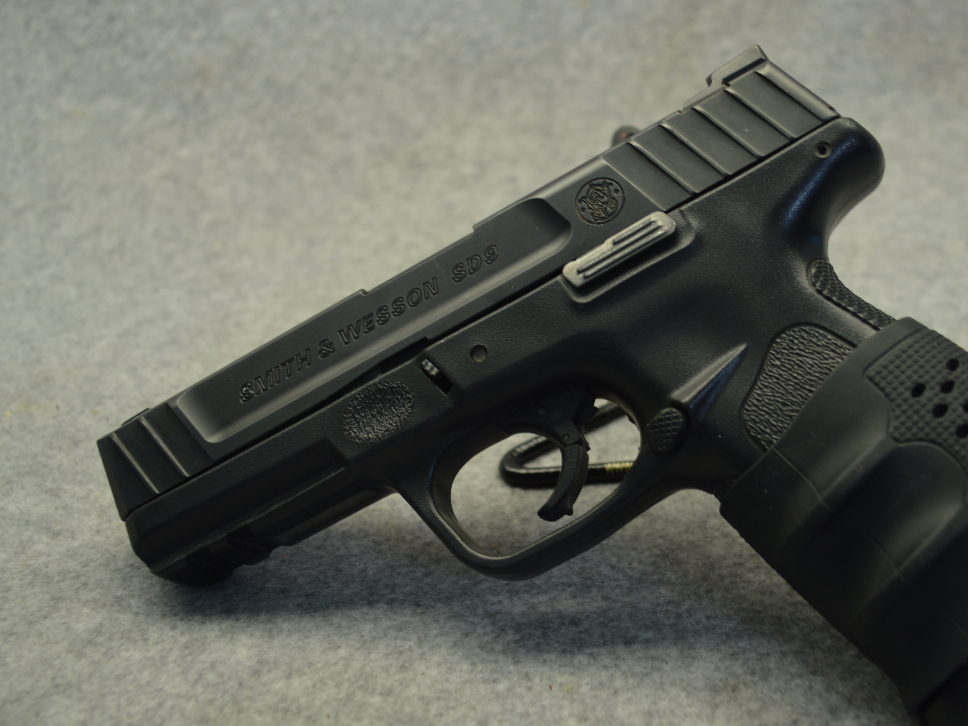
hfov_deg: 44.5
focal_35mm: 42
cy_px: 314
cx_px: 590
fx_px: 1175
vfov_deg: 34.3
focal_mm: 18
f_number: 3.5
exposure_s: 1/8
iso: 100
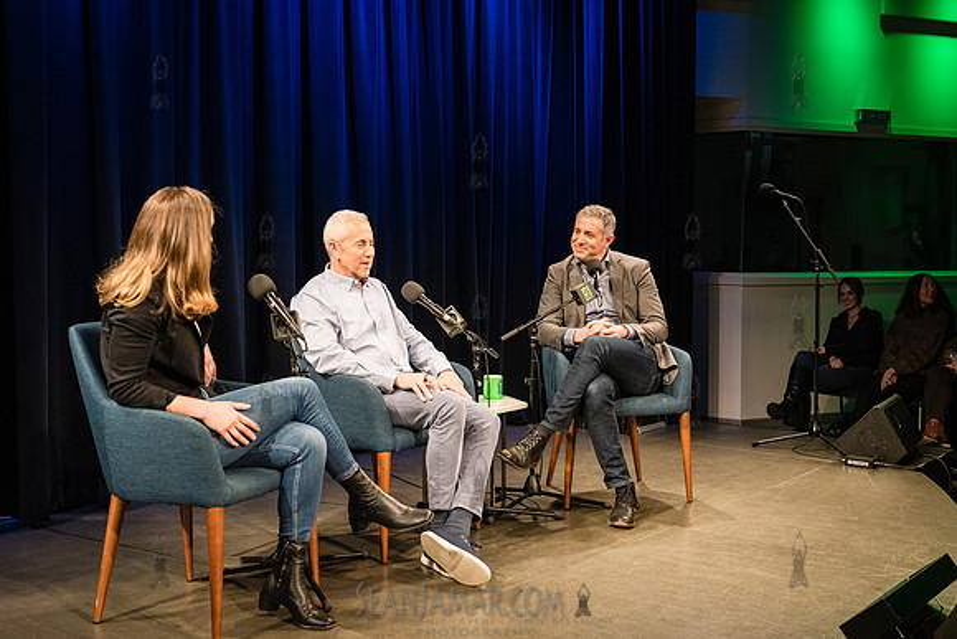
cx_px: 496
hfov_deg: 48.0
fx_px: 1076
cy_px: 319
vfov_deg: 33.1
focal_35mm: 40
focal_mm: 38
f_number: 4
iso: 3200
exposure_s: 1/320
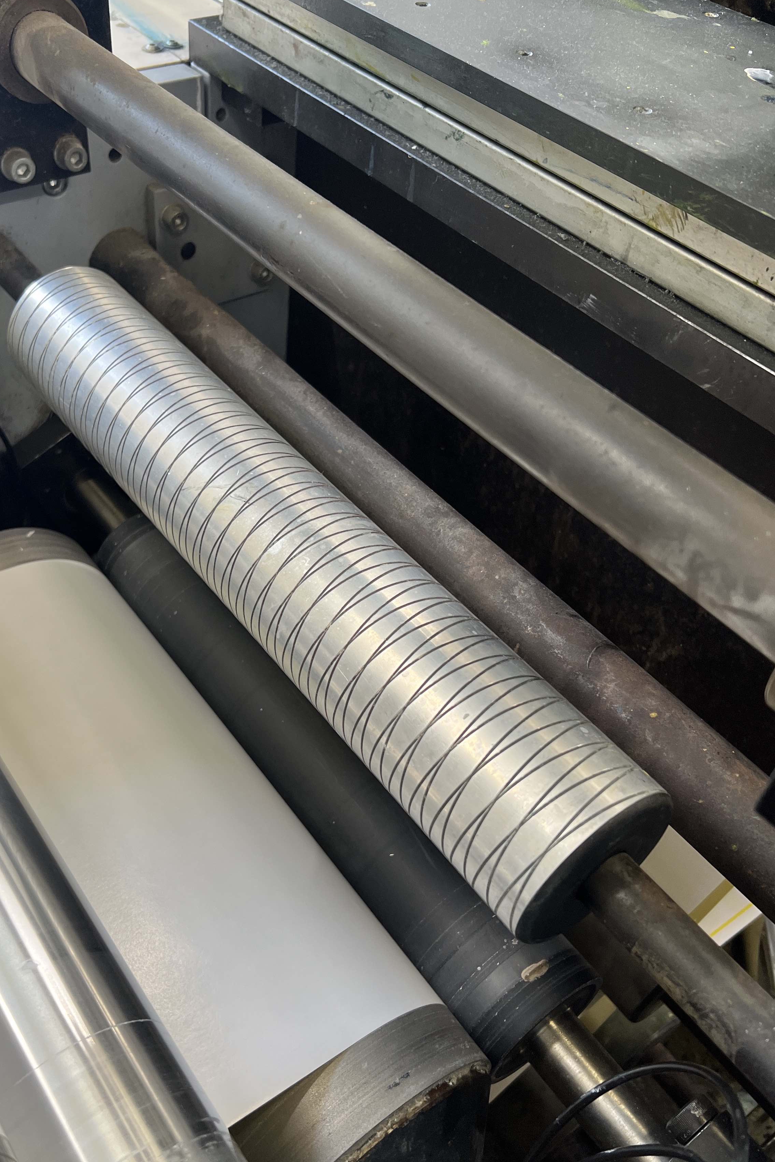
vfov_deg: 58.7
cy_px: 617
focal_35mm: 32
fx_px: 1033
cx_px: 303
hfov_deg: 40.9
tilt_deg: -46.2
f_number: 1.5
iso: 80
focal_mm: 5.7
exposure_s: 1/100
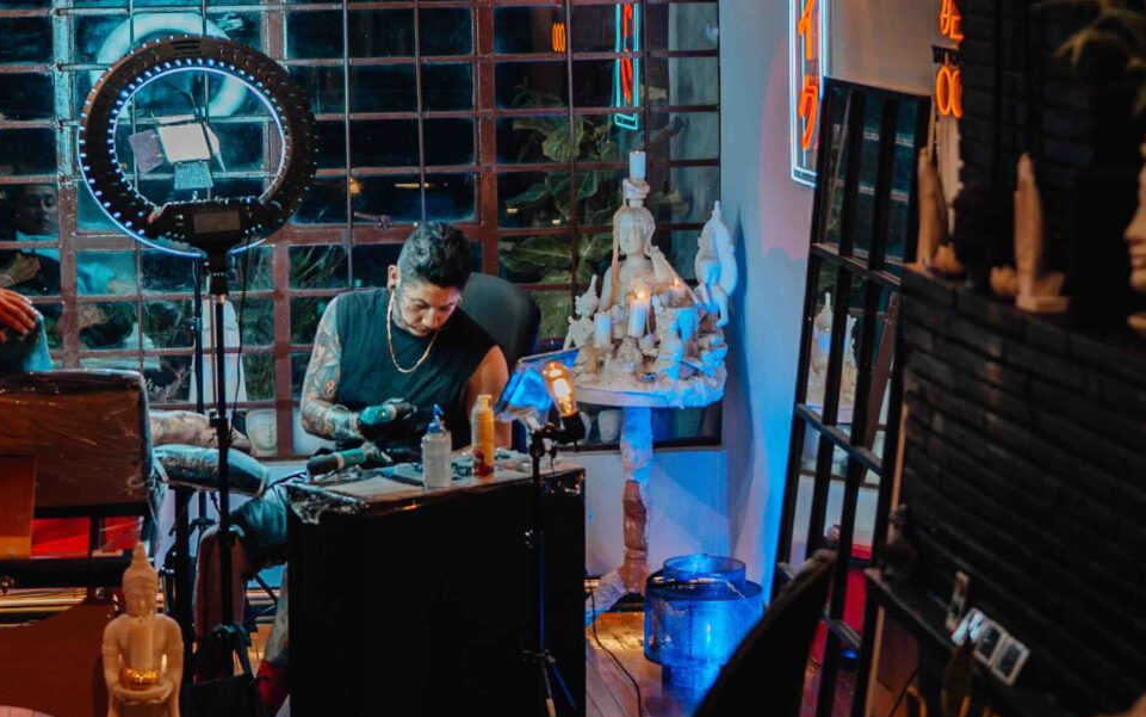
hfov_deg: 21.7
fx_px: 2968
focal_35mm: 95
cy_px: 169
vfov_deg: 13.7
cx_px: 316
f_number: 1.4
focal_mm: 35
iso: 160
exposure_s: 1/100
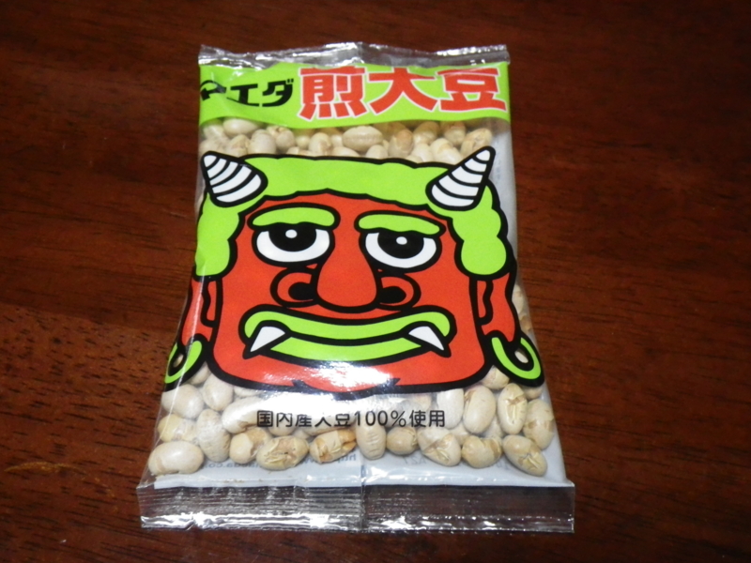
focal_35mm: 34
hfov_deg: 54.0
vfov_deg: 41.8
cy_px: 282
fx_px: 738
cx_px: 376
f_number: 3.8
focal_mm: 6.1
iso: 800
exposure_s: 1/50
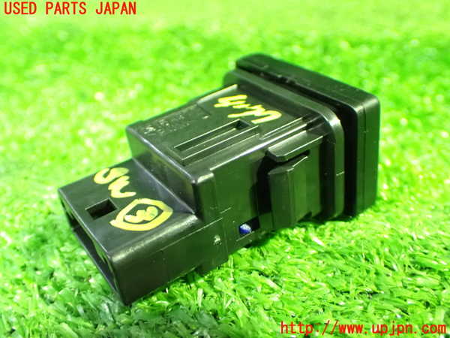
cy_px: 169
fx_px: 494
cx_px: 225
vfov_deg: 37.7
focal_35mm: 38
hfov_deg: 49.0
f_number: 2.7
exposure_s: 1/15
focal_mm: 6.83
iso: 1600
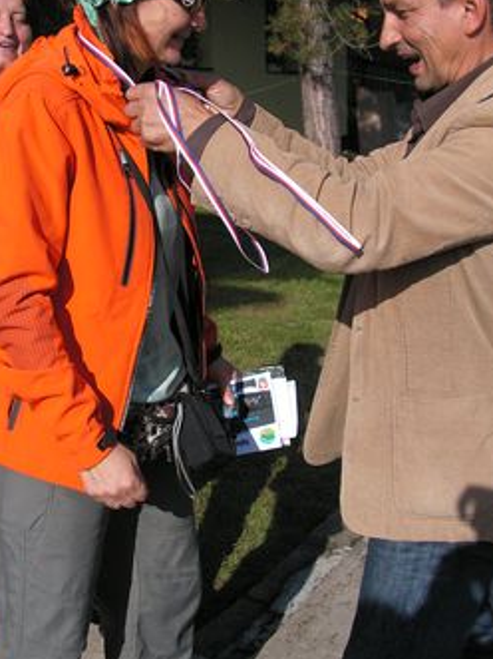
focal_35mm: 49
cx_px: 191
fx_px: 931
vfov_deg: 38.9
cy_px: 293
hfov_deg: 29.6
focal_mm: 6
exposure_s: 1/800
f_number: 3.2
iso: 50
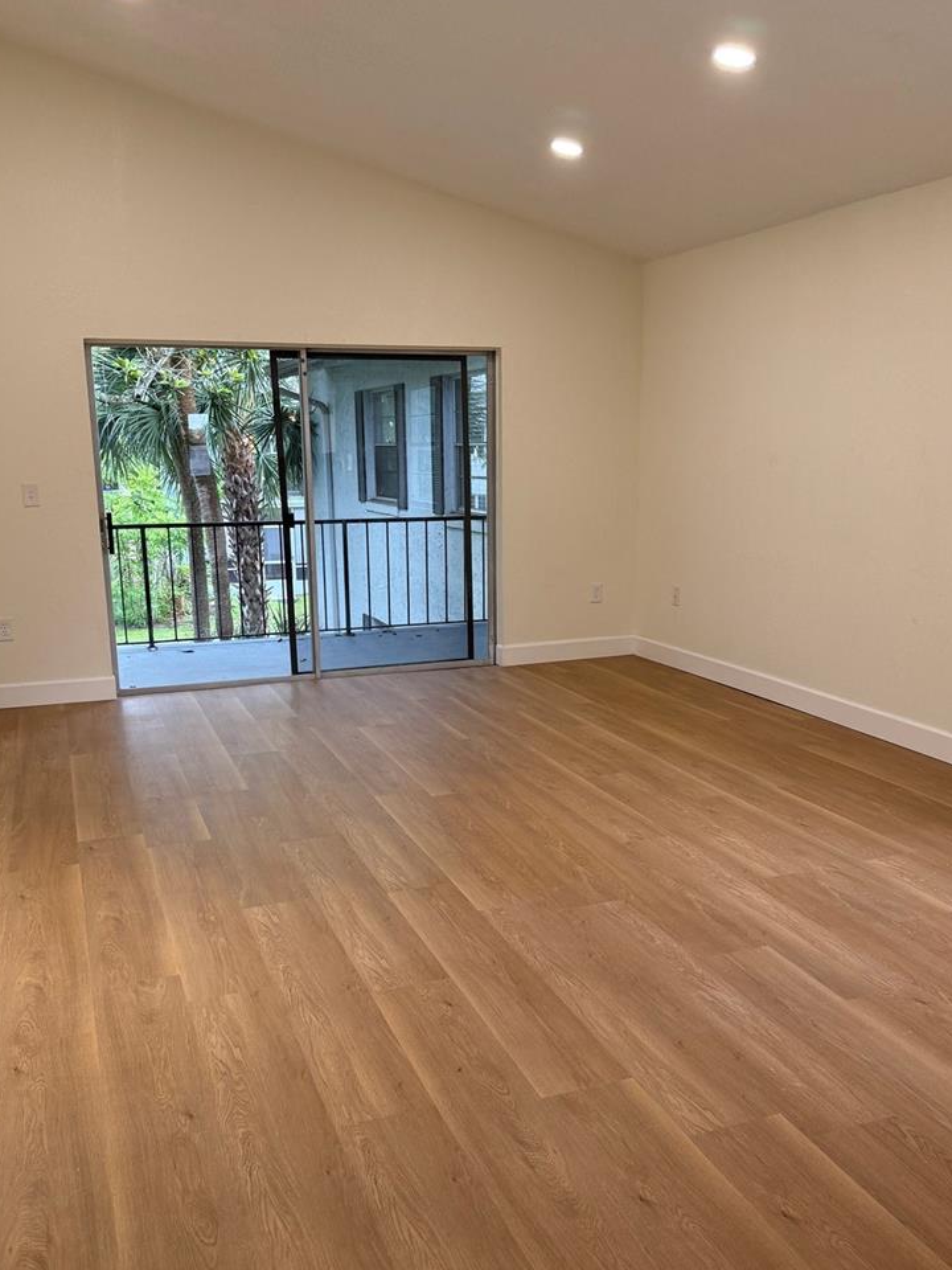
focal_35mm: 30
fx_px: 1100
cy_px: 677
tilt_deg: -12.0
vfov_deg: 59.9
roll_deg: +0.4
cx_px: 473
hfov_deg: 46.8
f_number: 1.78
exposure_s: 1/164
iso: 160
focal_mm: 6.76
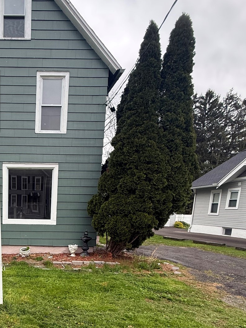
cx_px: 20
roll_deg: -1.1
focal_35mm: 27
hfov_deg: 46.0
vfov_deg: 60.9
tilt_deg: -11.2
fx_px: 256
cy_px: 254
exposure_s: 1/99
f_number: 2.2
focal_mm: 2.22
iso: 125
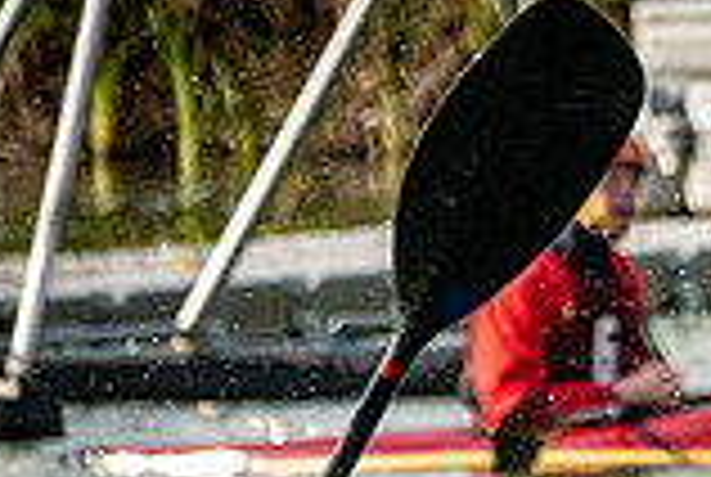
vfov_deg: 1.1
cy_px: 754
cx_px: 1161
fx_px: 23903
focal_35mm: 1208
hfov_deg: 1.7
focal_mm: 330
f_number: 10
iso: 2500
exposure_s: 1/3200
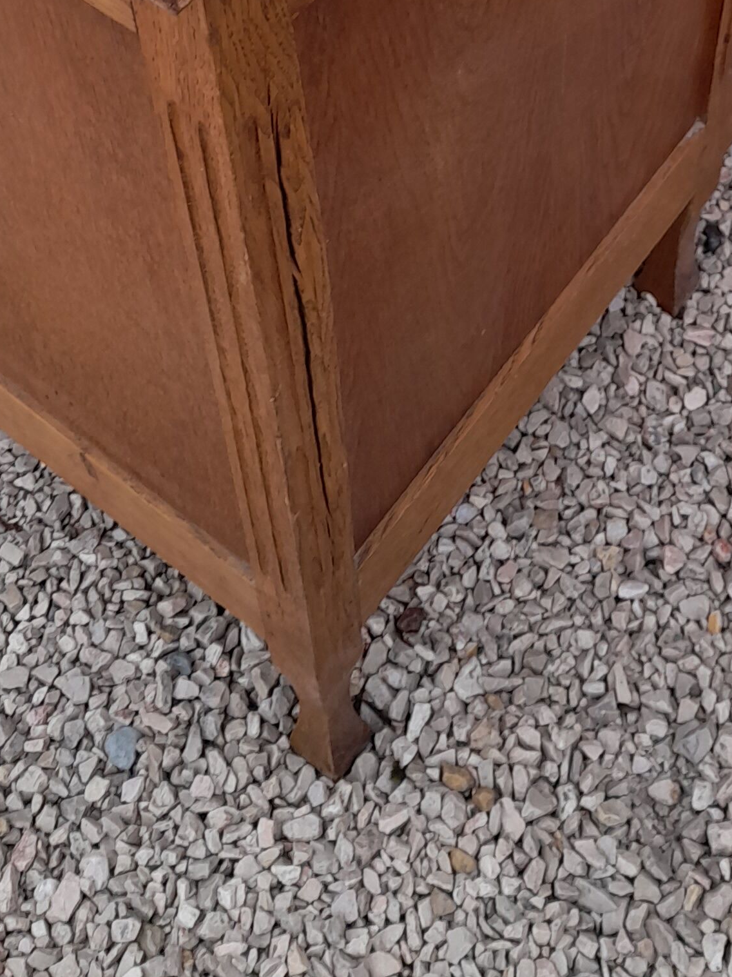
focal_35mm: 66
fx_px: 1861
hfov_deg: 22.0
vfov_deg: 26.4
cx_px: 577
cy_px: -173
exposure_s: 1/100
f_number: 2
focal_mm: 4.6
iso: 20
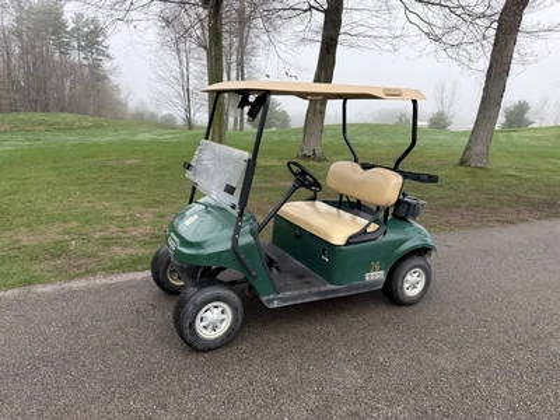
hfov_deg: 71.6
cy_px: 210
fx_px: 388
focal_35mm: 24
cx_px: 280
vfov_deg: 56.8
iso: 80
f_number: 1.78
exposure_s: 1/1653
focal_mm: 6.76
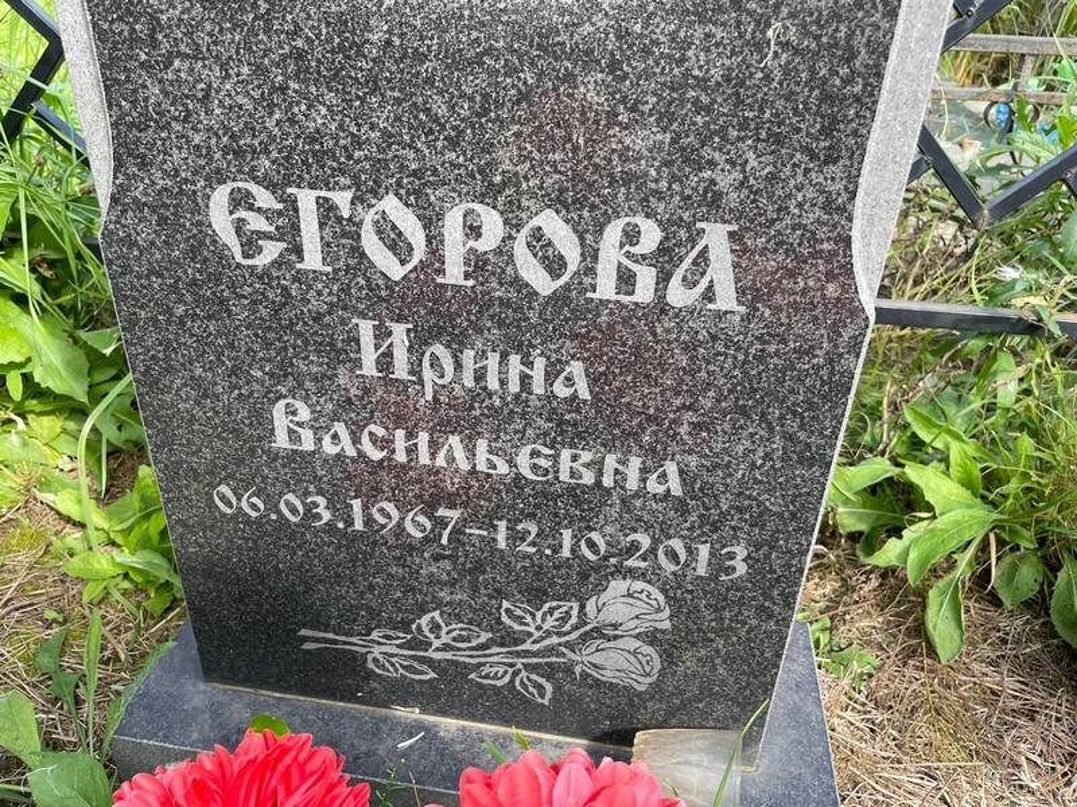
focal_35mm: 26
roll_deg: -1.9
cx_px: 538
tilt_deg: -32.4
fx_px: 809
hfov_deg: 67.3
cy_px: 404
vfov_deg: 53.1
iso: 32
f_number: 1.6
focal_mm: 4.2
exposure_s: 1/354
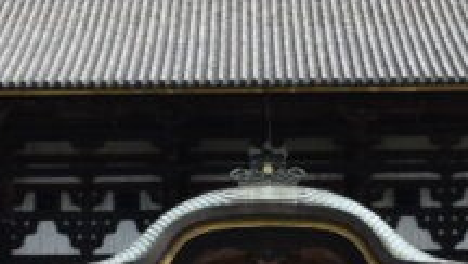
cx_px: 262
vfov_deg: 7.2
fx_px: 2112
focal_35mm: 170
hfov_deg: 12.6
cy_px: 221
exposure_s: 1/320
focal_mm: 20
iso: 200
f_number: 9
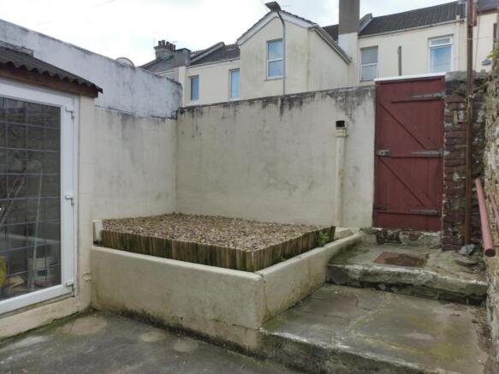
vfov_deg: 56.8
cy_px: 187
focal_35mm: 24
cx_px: 250
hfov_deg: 71.6
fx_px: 346
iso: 100
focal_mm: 4.3
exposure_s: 1/200
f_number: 4
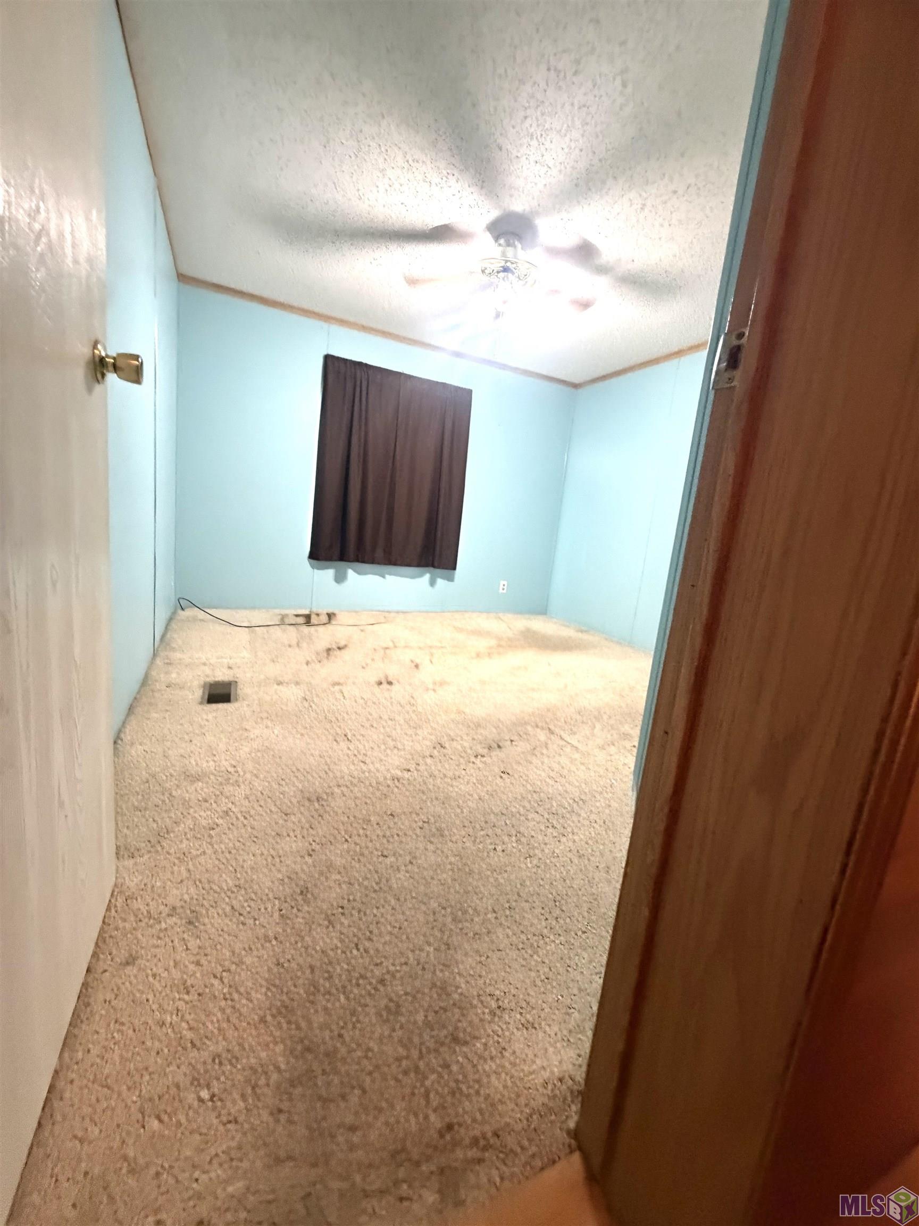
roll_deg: -5.9
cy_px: 613
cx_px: 460
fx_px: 496
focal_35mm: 14
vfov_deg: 102.1
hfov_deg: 85.7
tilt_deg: -13.0
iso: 640
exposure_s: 1/60
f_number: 2.2
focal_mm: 2.22
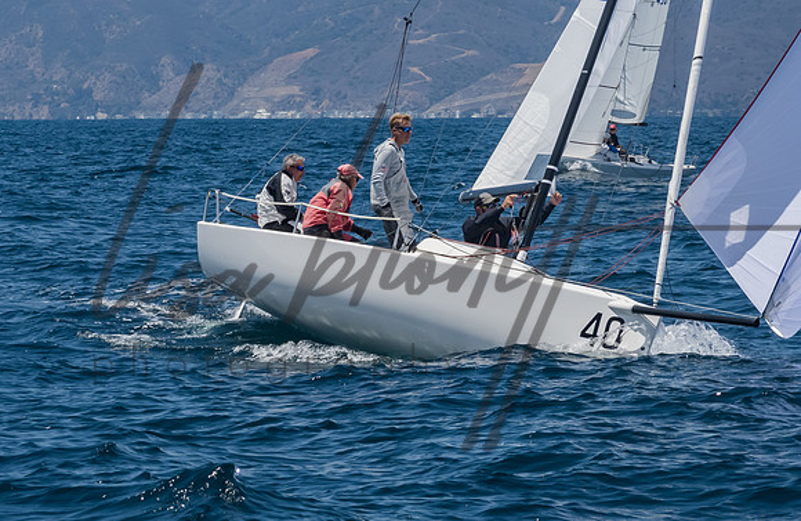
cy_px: 337
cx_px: 285
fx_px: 5911
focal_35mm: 268
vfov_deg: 5.0
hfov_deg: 7.7
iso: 640
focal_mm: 135
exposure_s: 1/1000
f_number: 14
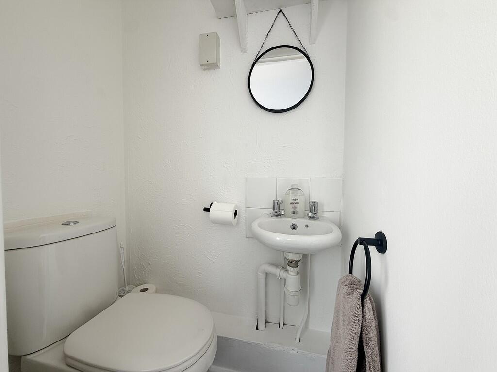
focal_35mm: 14
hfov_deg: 102.1
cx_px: 248
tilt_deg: -1.5
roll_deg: -0.8
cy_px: 186
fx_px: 201
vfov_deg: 85.7
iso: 50
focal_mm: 2.22
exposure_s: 1/156
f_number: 2.2
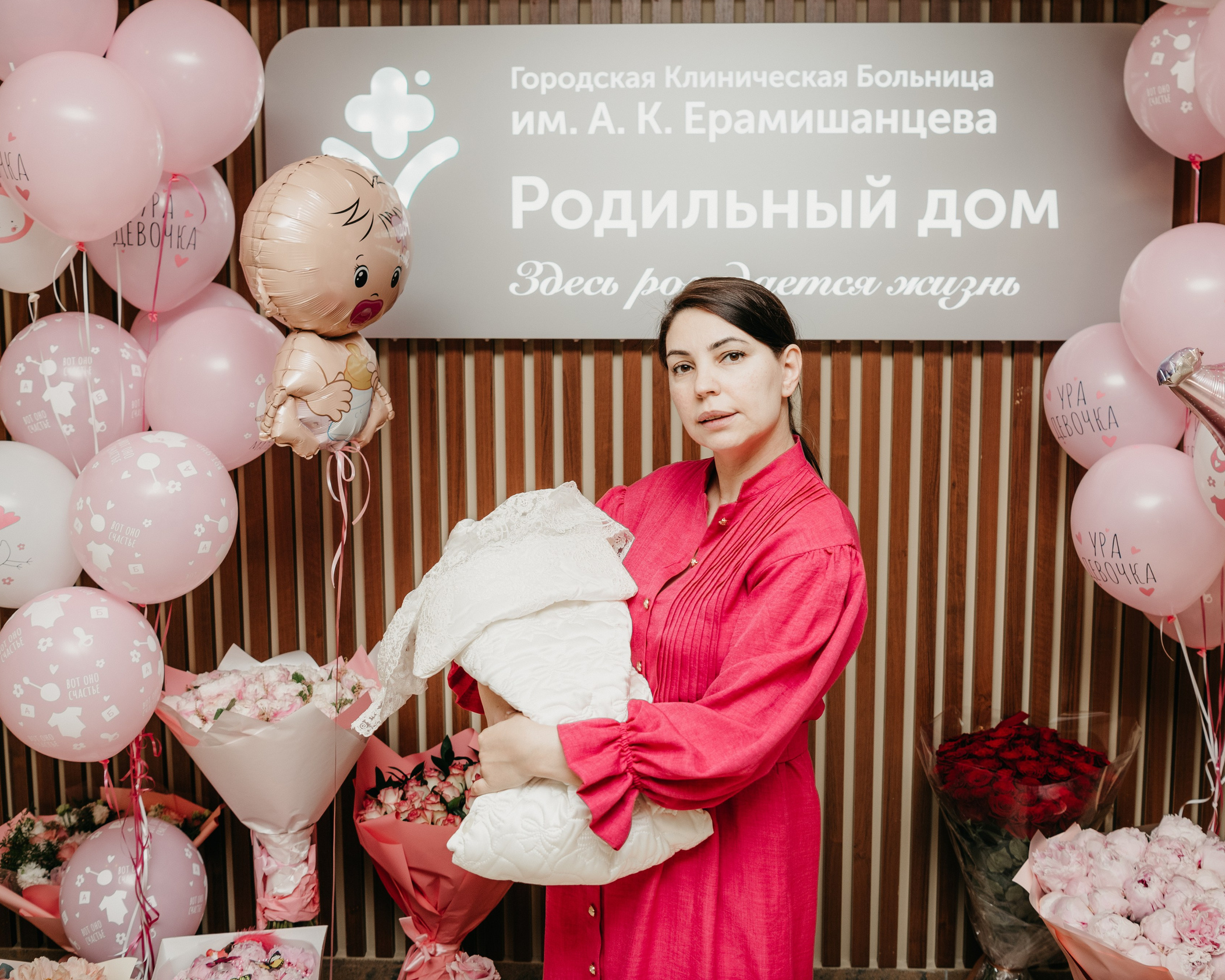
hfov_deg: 49.1
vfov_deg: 40.1
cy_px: 444
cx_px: 652
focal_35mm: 37
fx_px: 1341
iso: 200
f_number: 4
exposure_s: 1/160
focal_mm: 30
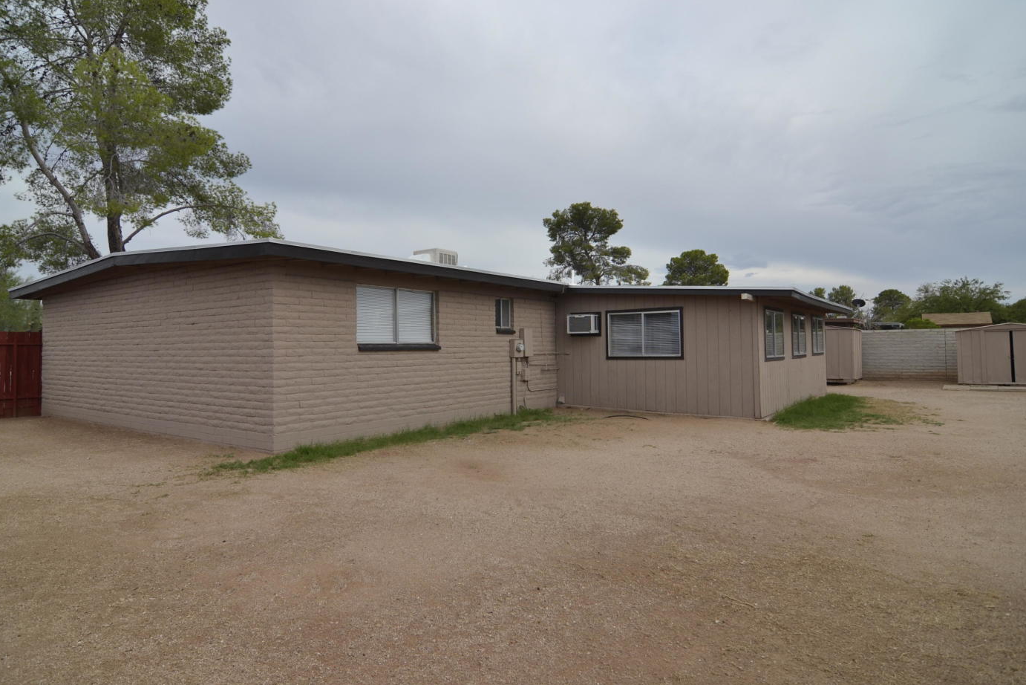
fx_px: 570
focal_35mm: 20
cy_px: 326
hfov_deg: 83.9
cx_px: 482
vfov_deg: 61.9
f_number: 4
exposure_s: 1/2000
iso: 200
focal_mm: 12
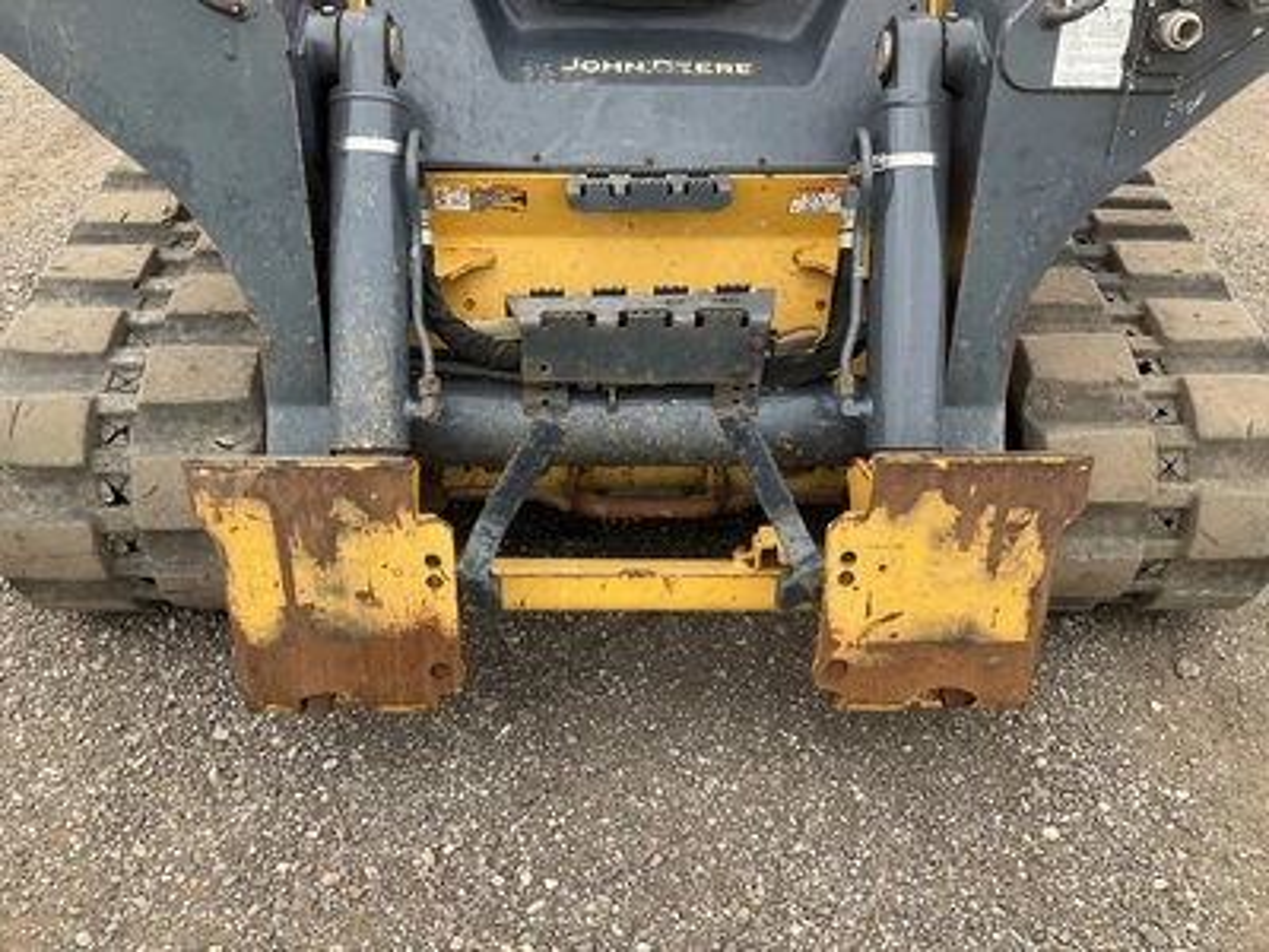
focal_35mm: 29
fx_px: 1063
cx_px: 634
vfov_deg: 48.2
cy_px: 476
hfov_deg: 61.7
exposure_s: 1/225
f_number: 1.8
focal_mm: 3
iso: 25
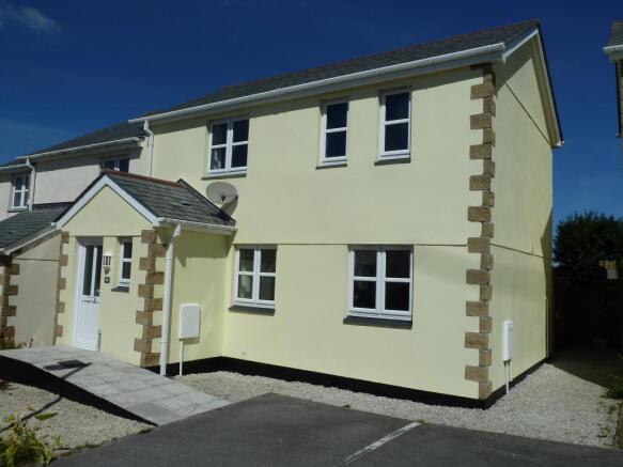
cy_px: 234
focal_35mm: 29
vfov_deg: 48.2
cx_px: 312
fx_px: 522
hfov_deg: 61.7
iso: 80
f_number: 6.3
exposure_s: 1/1000
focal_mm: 4.7
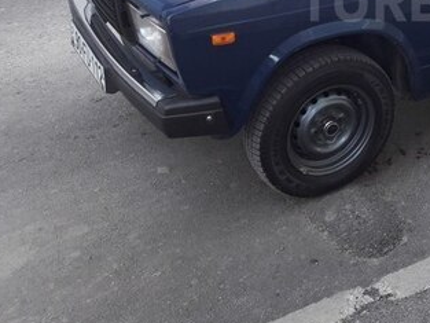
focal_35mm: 59
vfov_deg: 23.8
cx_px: 440
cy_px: 1
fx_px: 733
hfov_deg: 30.2
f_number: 1.9
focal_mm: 3.7
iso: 64
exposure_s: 1/100
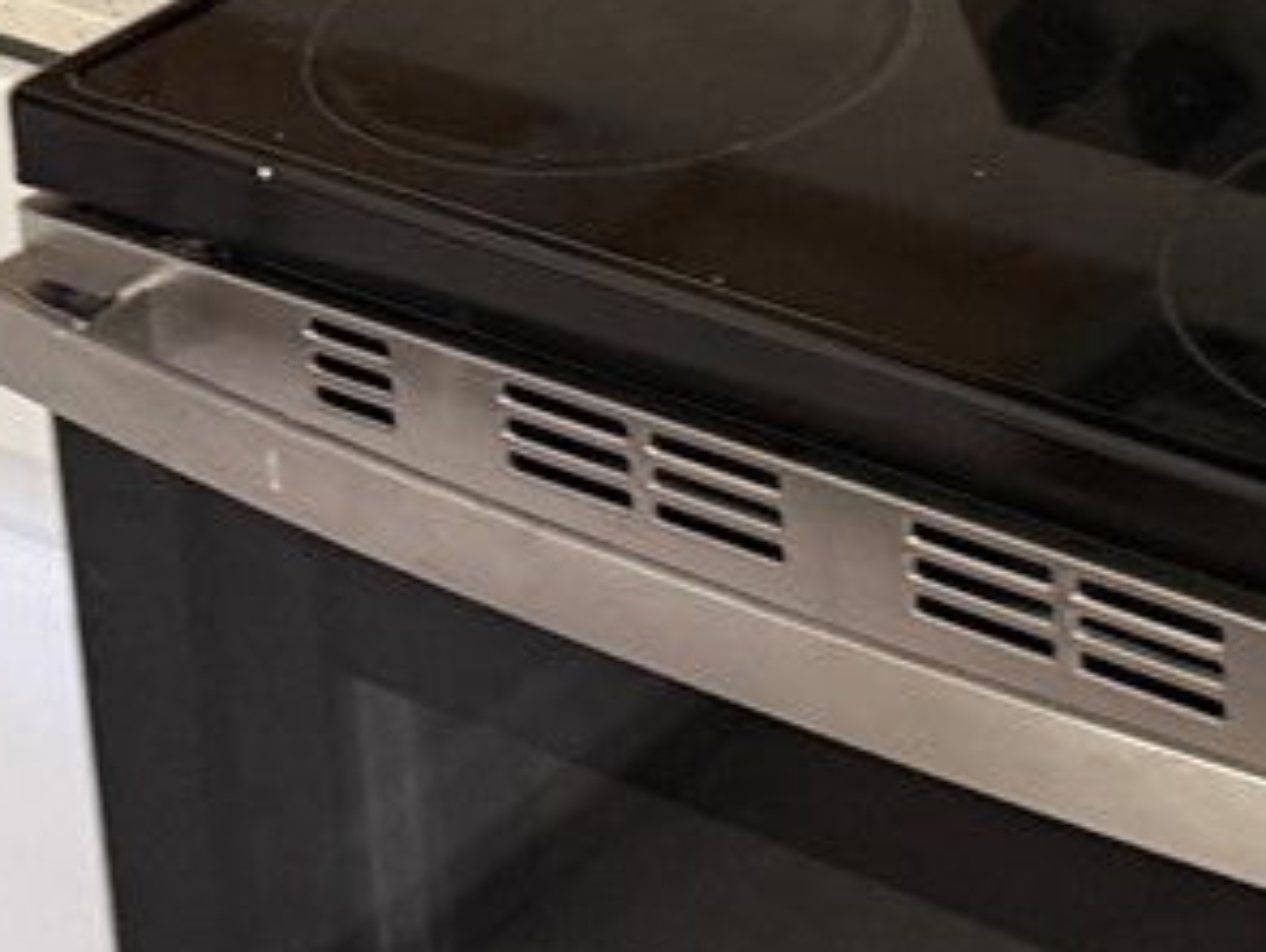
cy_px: -433
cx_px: 1107
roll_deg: +1.3
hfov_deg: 15.0
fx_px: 4760
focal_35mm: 130
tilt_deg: -21.1
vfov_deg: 11.0
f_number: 1.78
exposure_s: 1/60
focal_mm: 6.76
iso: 400
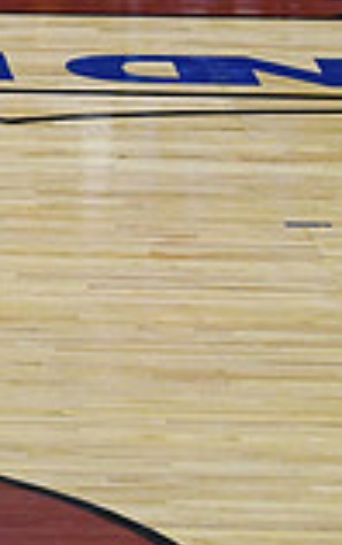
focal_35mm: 572
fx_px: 8515
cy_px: 191
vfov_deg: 3.7
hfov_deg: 2.3
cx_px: -629
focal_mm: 102
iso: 5000
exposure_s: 1/500
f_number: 4
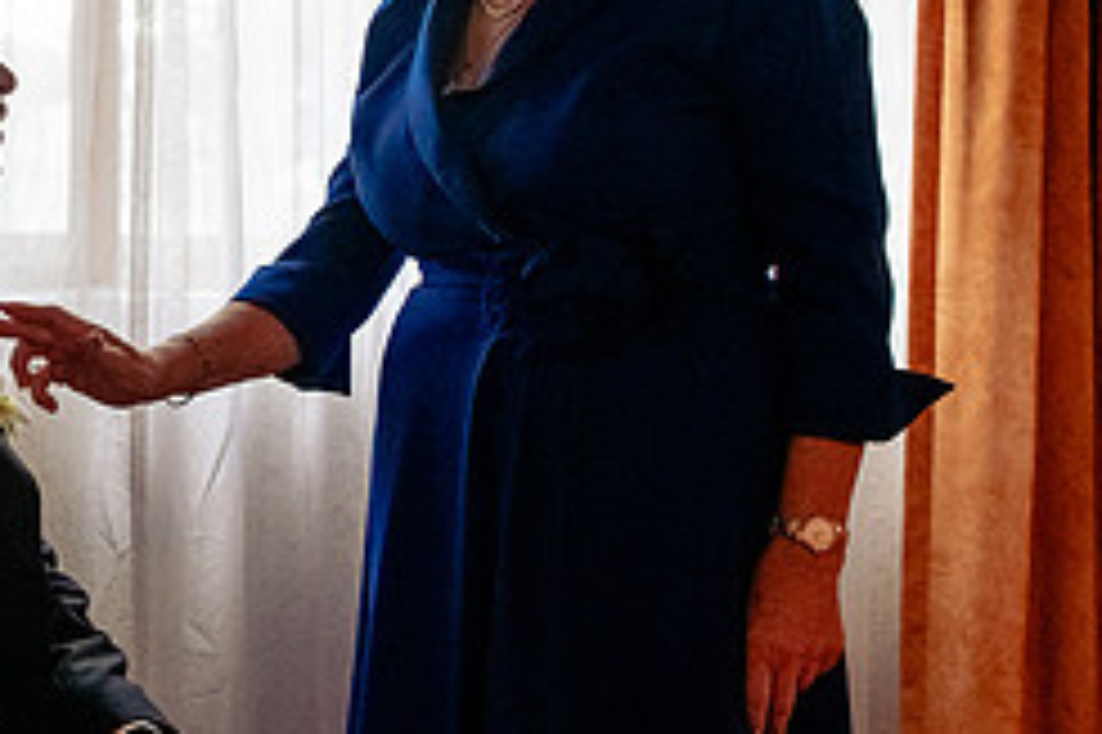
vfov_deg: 21.5
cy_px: 307
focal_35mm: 63
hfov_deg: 29.7
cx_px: -11
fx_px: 1927
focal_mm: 24
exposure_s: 1/160
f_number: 3.5
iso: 6400
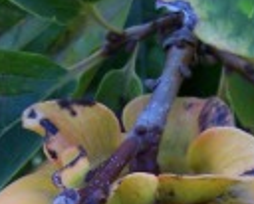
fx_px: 949
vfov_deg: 11.8
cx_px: 121
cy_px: 295
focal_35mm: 126
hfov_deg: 15.2
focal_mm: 5.6
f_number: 2.8
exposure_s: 1/250
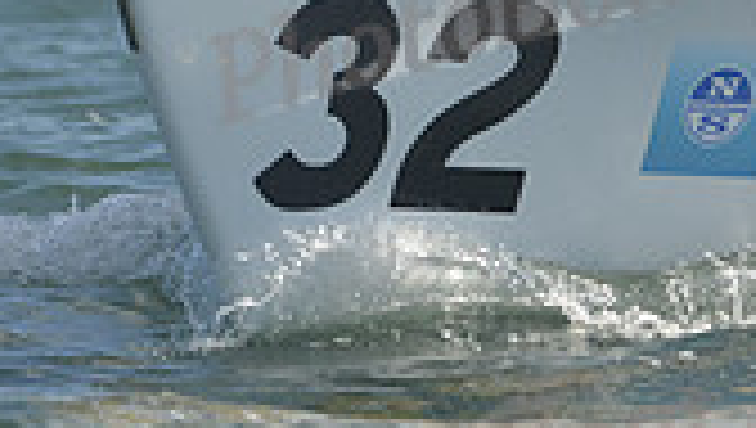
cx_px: 1080
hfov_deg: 2.1
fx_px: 21055
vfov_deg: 1.2
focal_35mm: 1049
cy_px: -291
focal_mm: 290
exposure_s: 1/1250
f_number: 6.3
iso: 200
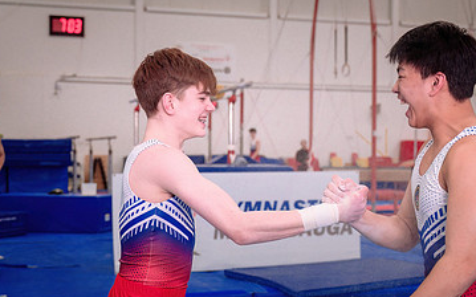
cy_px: 163
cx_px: 287
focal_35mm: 69
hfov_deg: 29.7
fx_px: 895
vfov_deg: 18.8
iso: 1600
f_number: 2.8
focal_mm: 38
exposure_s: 1/1000
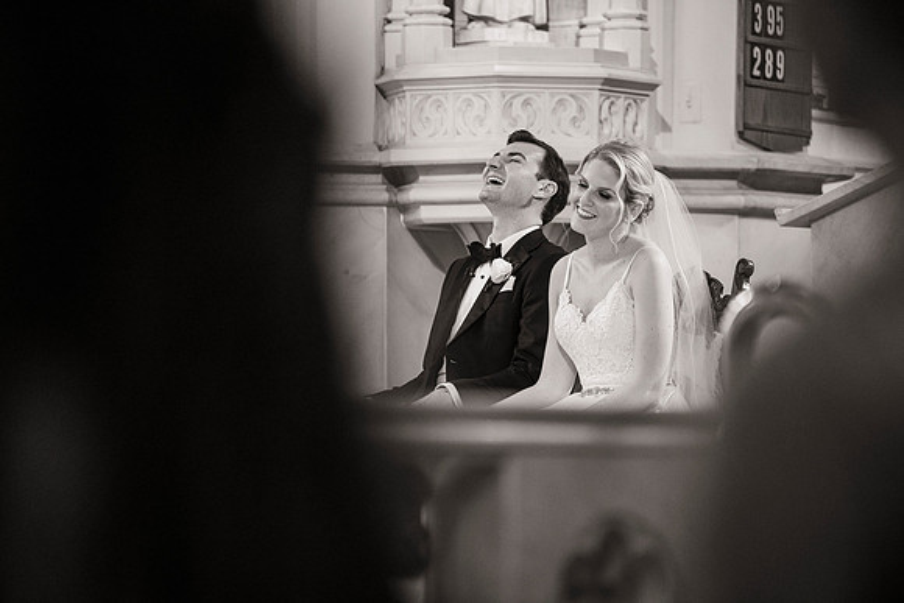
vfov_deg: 6.9
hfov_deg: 10.3
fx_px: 5023
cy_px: 302
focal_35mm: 200
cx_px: 452
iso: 2000
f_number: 2.8
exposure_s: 1/250
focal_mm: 200
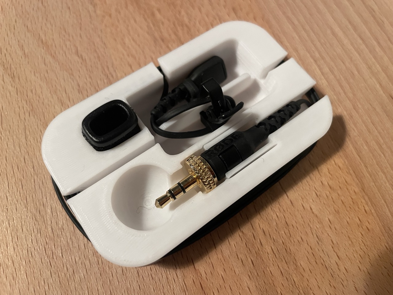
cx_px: 196
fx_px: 295
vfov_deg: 53.1
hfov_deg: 67.3
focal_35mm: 26
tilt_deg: -68.3
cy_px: 148
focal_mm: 4.2
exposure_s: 1/50
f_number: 1.6
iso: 400
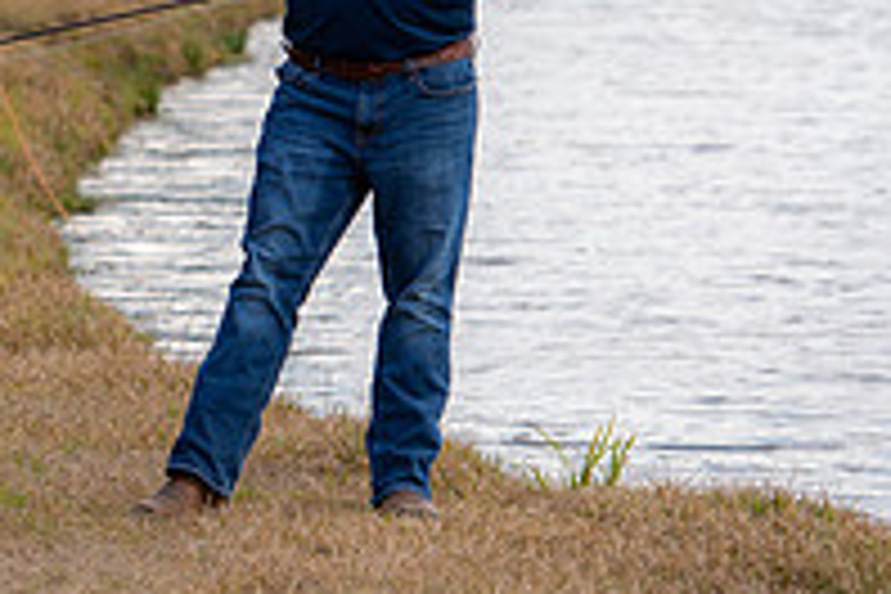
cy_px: -9
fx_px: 9800
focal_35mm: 396
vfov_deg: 3.5
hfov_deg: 5.2
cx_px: -135
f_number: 4
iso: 100
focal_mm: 135
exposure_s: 1/250
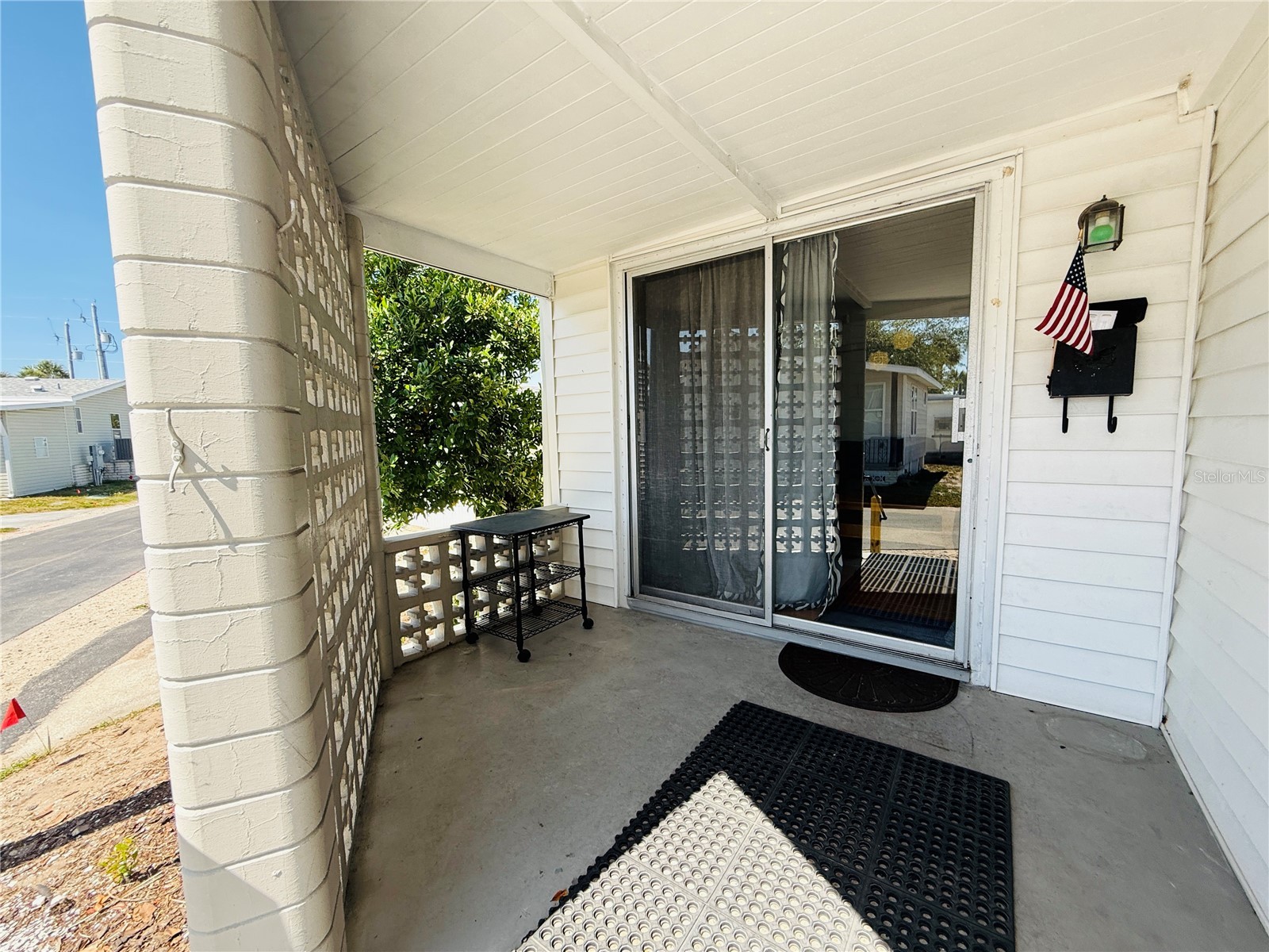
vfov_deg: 85.7
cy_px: 476
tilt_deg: -3.9
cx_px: 634
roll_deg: +2.4
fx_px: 513
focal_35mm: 14
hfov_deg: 102.1
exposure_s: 1/365
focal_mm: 2.22
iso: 64
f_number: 2.2
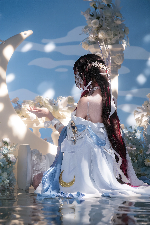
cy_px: 112
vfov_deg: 28.8
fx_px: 437
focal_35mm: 70
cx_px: 75
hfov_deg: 19.5
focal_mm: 70
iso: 100
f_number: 2.8
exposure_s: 1/125
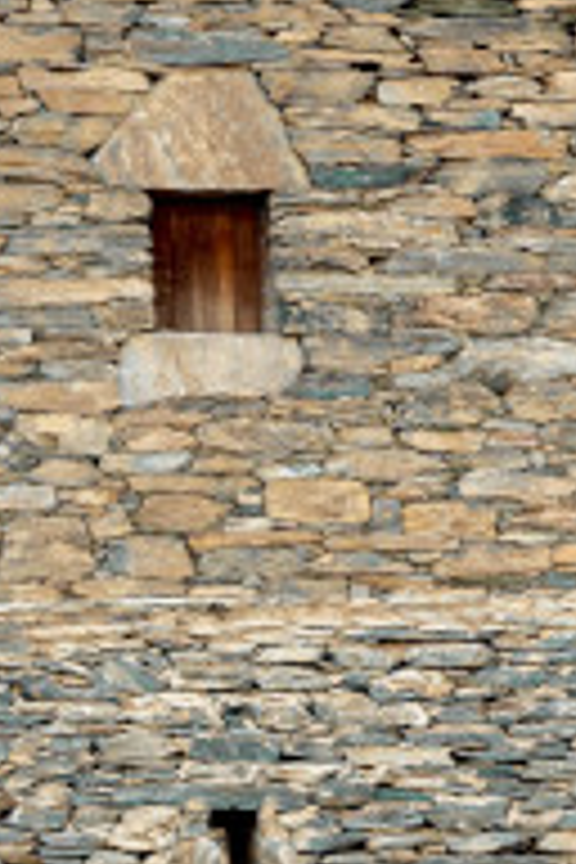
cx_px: -1467
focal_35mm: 1247
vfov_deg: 1.7
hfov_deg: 1.1
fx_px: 29926
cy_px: -63
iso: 200
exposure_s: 1/125
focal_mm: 200
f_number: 4.5
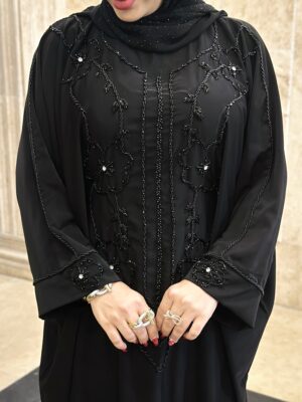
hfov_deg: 30.3
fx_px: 558
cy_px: 201
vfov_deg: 39.7
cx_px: 151
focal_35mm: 48
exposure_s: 1/50
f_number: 1.78
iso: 320
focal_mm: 6.86
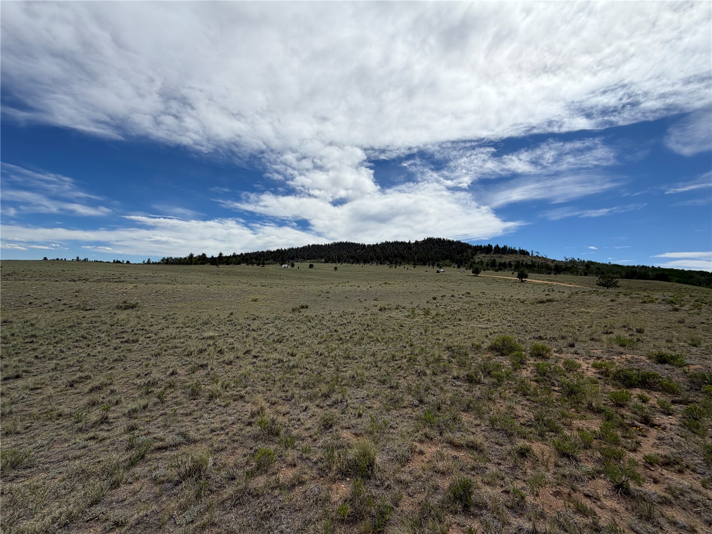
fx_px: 288
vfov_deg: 85.7
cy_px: 267
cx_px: 356
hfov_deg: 102.1
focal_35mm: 14
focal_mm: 2.22
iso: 20
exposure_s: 1/1698
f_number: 2.2
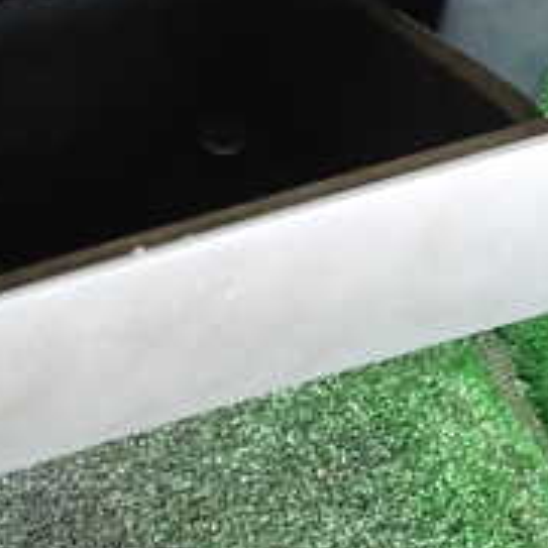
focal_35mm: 88
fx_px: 1576
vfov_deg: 19.4
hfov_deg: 18.8
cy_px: 61
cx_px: -82
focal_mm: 5.4
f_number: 2.3
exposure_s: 1/30
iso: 500
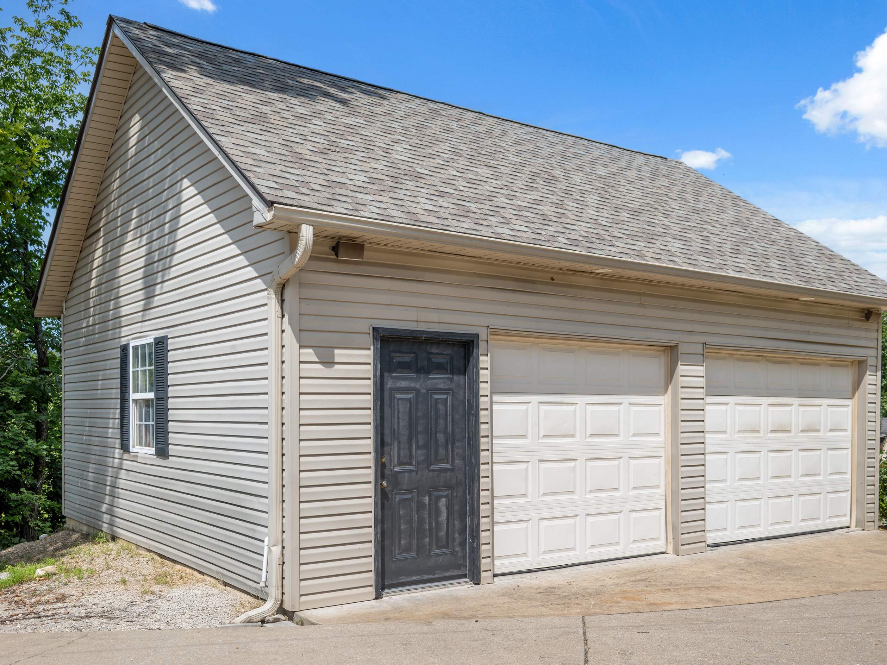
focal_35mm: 34
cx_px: 487
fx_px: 871
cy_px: 334
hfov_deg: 53.9
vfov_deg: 41.8
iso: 100
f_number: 4
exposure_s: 1/500
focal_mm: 29
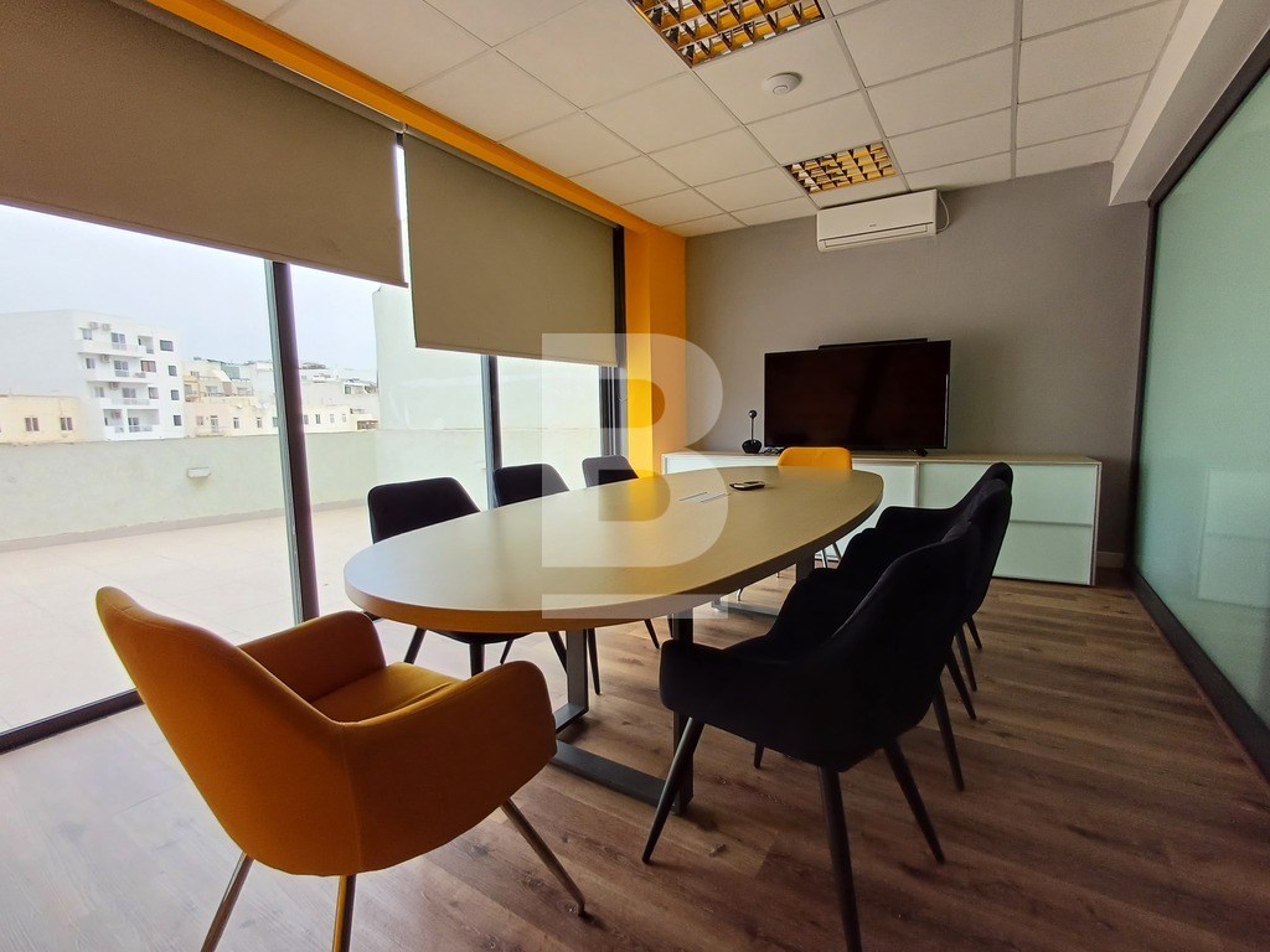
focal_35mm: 16
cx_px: 635
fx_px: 587
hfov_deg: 94.5
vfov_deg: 78.1
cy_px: 476
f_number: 2.2
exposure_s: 1/206
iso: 40
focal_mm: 1.64
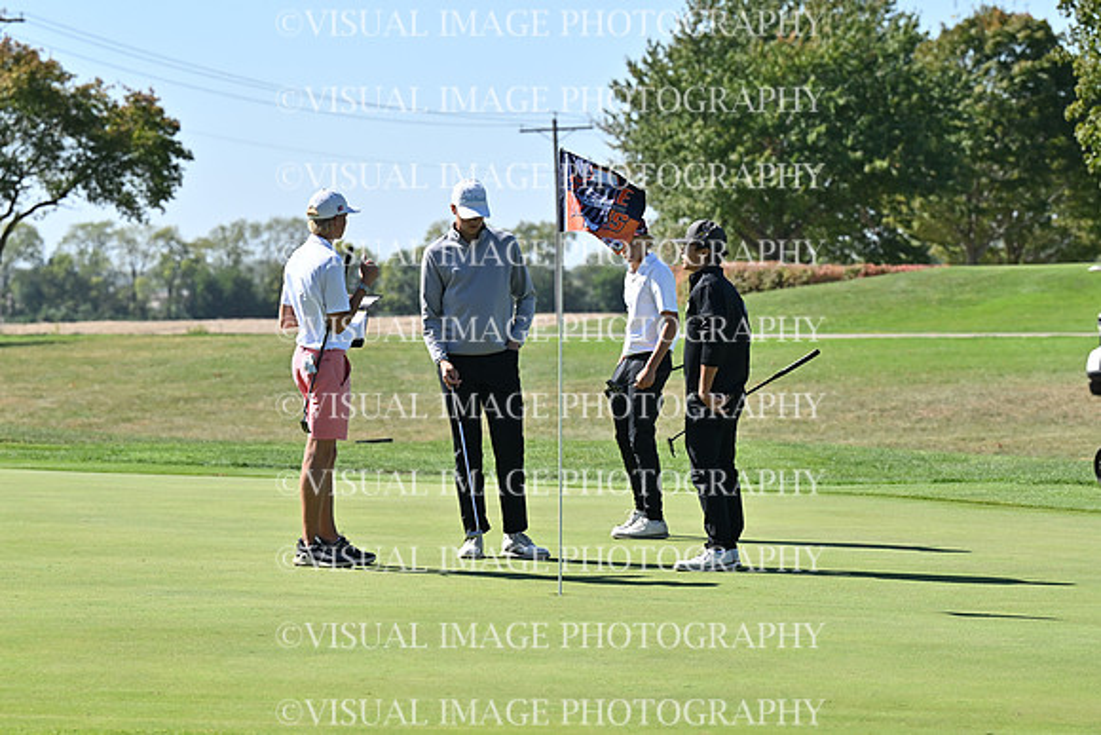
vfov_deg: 8.7
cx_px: 550
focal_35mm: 157
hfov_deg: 13.1
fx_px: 4802
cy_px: 368
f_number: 4.5
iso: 200
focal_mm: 105
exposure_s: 1/2000
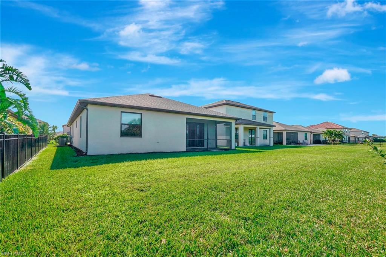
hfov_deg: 100.4
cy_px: 128
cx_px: 193
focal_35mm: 15
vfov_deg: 77.3
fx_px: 161
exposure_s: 1/320
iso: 500
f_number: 9
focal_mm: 10
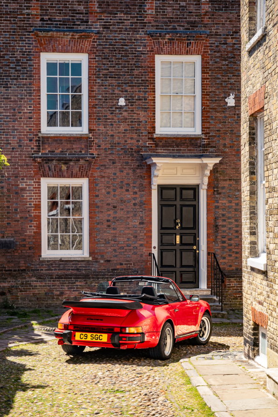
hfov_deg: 20.0
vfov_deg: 29.6
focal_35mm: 68
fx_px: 787
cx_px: 141
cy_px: 187
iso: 160
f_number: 8
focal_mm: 35
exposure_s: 1/160
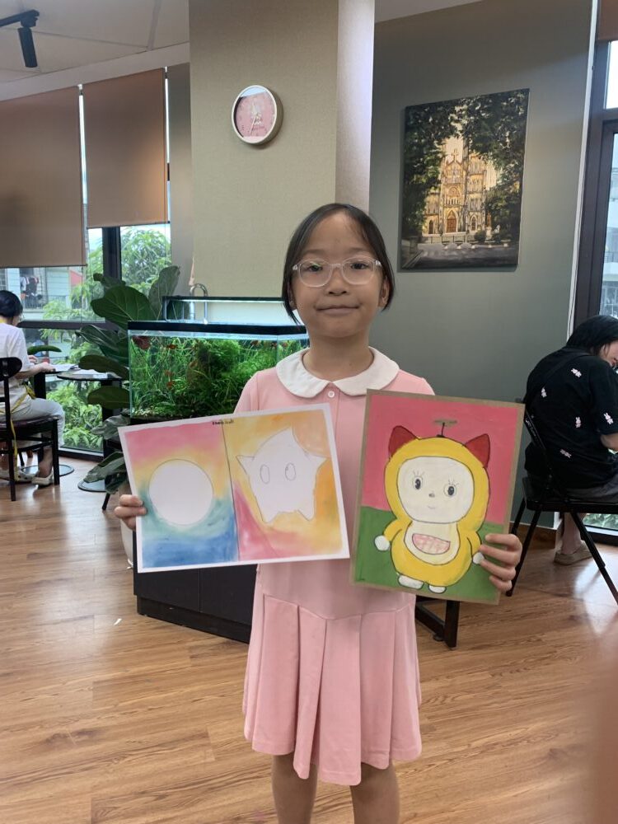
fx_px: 619
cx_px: 309
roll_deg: -1.6
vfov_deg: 67.3
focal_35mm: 26
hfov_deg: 53.1
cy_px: 412
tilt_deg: -8.8
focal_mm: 4.25
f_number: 1.8
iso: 100
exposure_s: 1/119
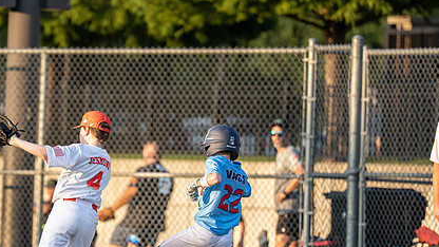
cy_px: 183
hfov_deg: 4.9
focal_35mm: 442
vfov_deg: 2.7
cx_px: 58
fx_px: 5145
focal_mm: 200
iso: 640
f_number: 2.8
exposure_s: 1/2500
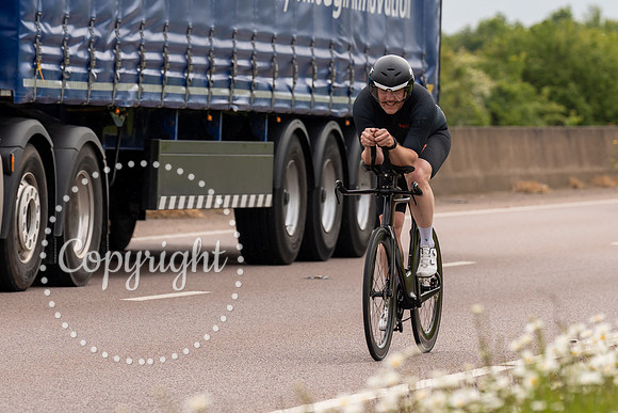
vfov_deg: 4.2
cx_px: 449
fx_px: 5592
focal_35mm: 326
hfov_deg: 6.3
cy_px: 103
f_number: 4
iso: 125
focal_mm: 158
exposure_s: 1/800
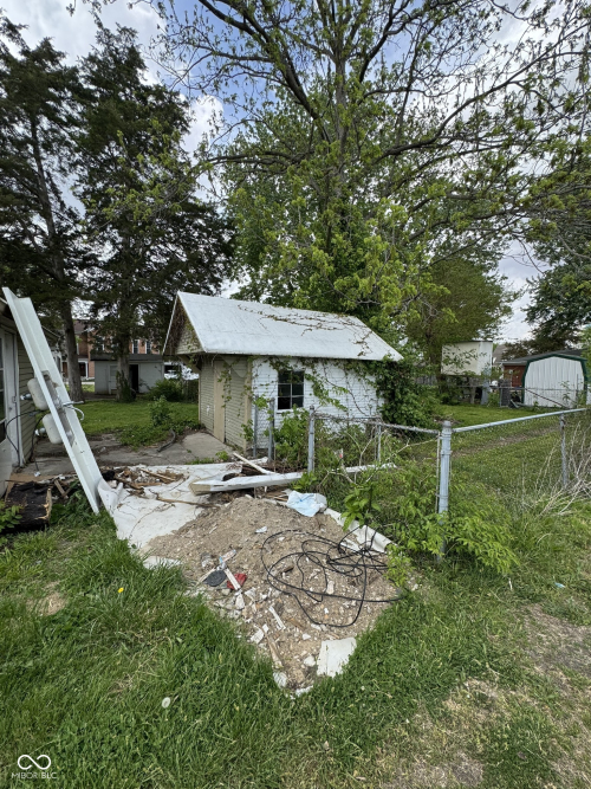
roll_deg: -4.2
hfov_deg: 85.7
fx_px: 319
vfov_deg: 102.1
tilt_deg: -13.5
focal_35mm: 14
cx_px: 296
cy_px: 394
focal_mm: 2.22
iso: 50
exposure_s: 1/831
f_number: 2.2
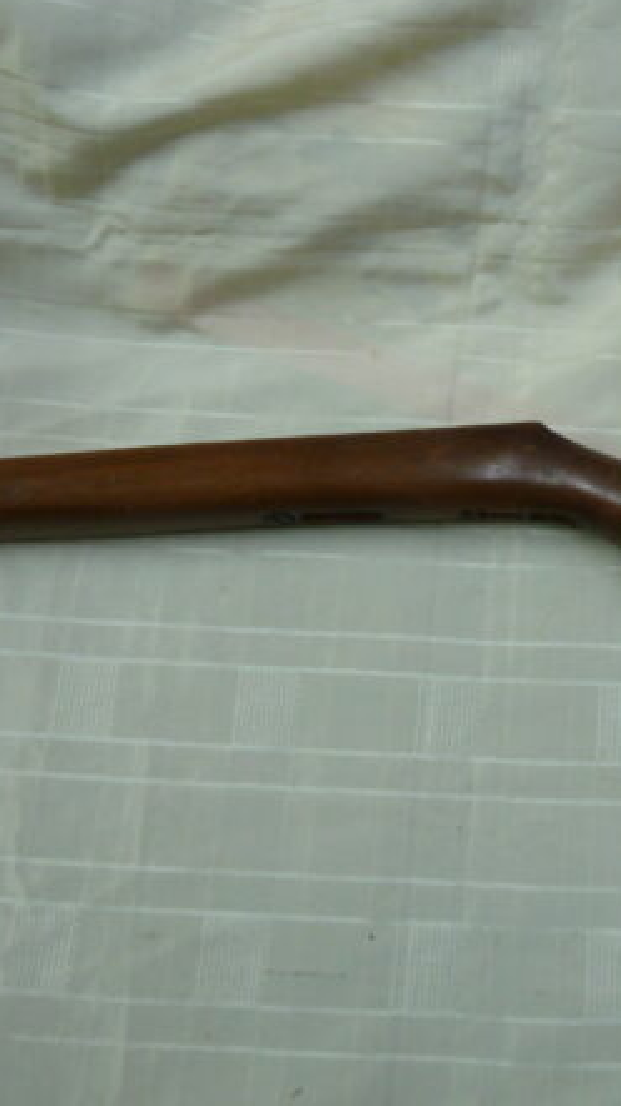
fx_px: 1085
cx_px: 526
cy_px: 548
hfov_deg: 30.9
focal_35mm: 37
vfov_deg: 54.0
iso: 200
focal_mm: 4.1
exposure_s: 1/30
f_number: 3.3
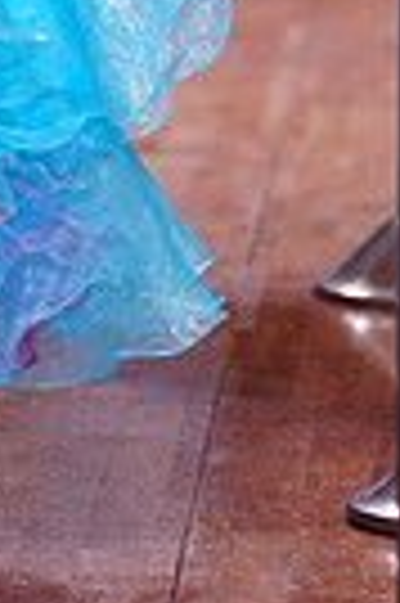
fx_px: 9039
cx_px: -317
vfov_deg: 3.8
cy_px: -414
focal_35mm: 541
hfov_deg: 2.5
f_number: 2.8
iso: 640
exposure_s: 1/250
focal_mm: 125
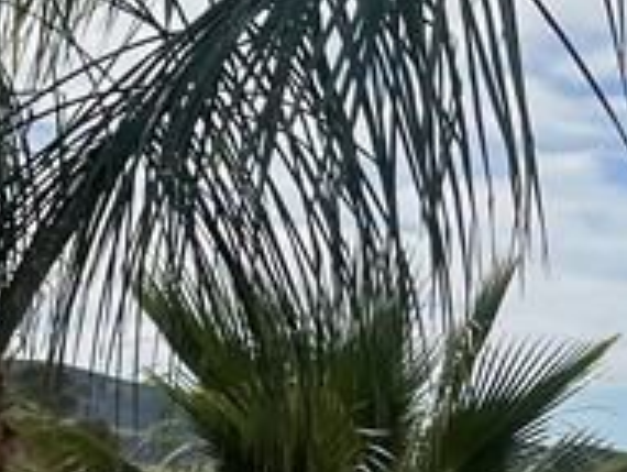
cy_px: 439
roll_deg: -0.4
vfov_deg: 10.6
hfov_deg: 13.2
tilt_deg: -1.2
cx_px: 987
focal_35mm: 140
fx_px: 2539
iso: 32
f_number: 1.6
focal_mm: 4.2
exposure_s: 1/7299
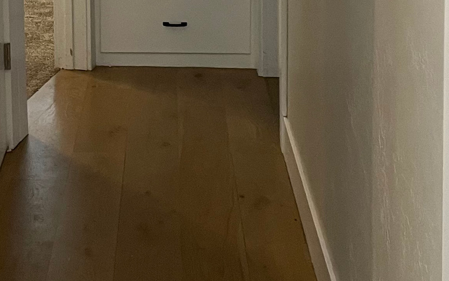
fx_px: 881
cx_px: 69
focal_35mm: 72
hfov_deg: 27.8
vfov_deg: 16.4
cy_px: -145
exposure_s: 1/60
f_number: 1.6
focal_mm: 4.2
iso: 160
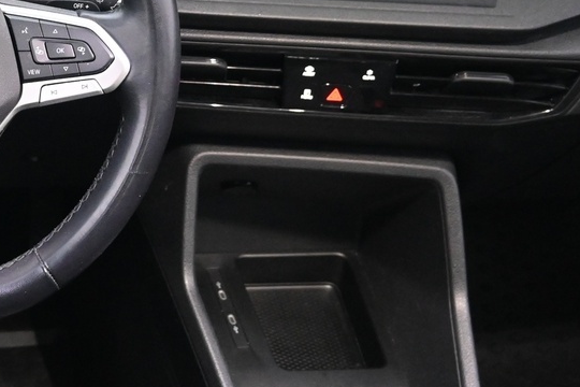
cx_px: -96
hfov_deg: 25.5
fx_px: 1160
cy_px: 72
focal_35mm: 72
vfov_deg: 18.7
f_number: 3.5
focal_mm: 16
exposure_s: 1/25
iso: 2800
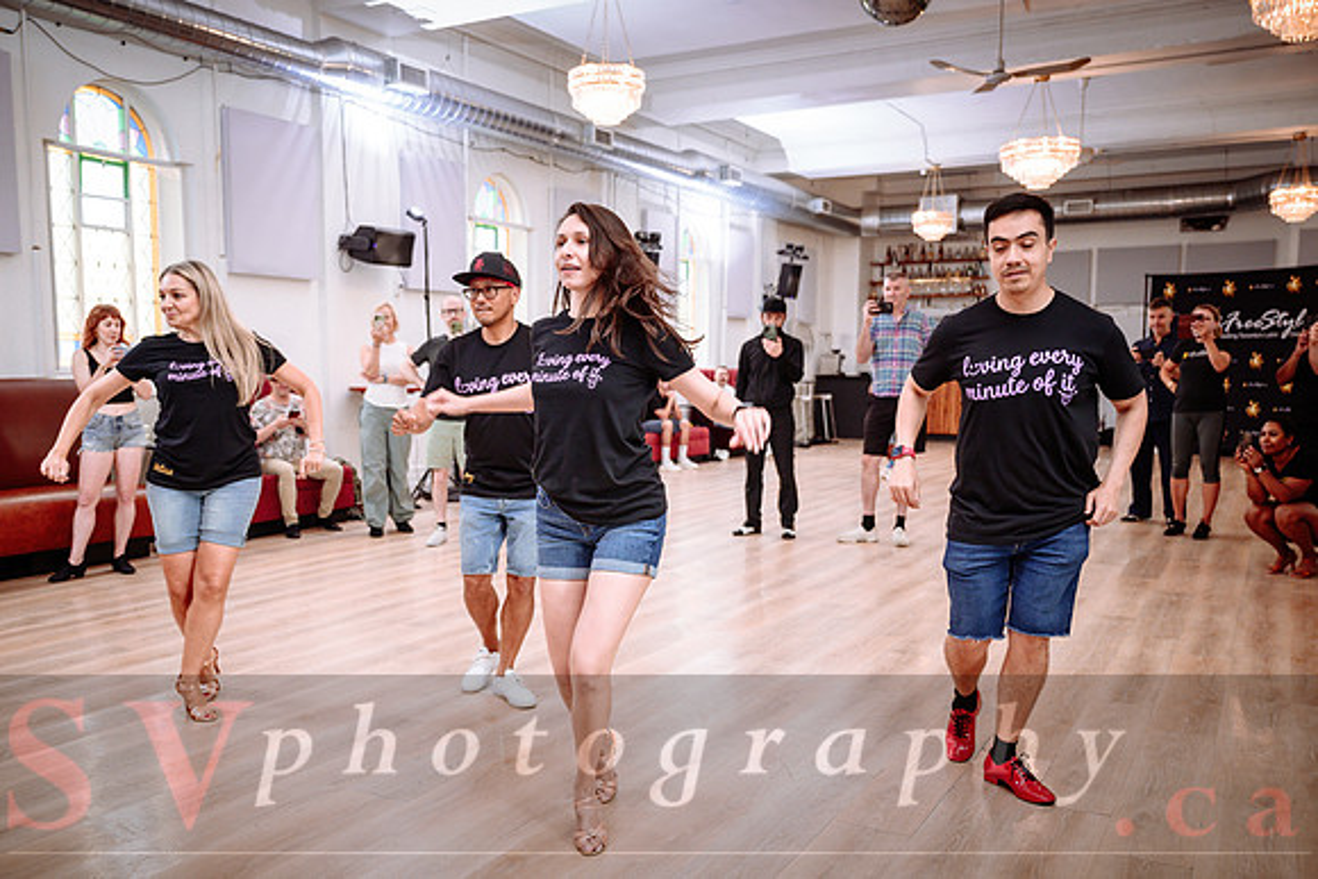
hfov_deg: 58.5
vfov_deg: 40.9
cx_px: 605
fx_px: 1175
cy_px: 513
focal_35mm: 32
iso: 1000
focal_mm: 27.5
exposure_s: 1/250
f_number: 2.8
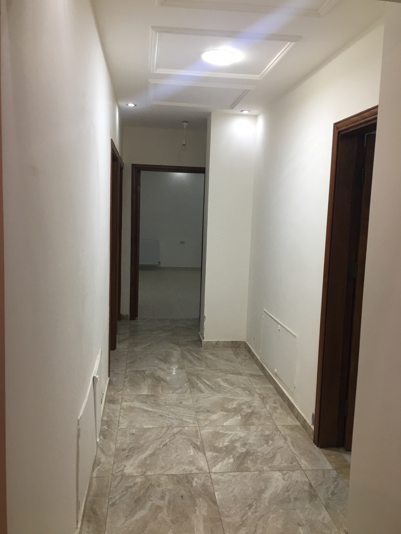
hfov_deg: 48.2
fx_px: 448
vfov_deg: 61.7
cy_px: 267
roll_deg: -1.7
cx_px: 200
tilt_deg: -6.5
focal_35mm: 29
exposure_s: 1/17
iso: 32
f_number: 2.2
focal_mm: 4.15
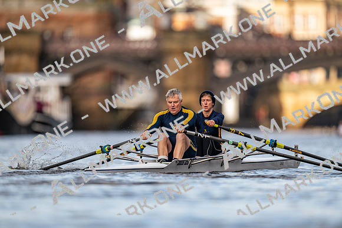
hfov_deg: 3.4
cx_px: 171
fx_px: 5701
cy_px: 114
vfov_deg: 2.3
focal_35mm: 600
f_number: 4
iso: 640
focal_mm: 600
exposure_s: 1/2500
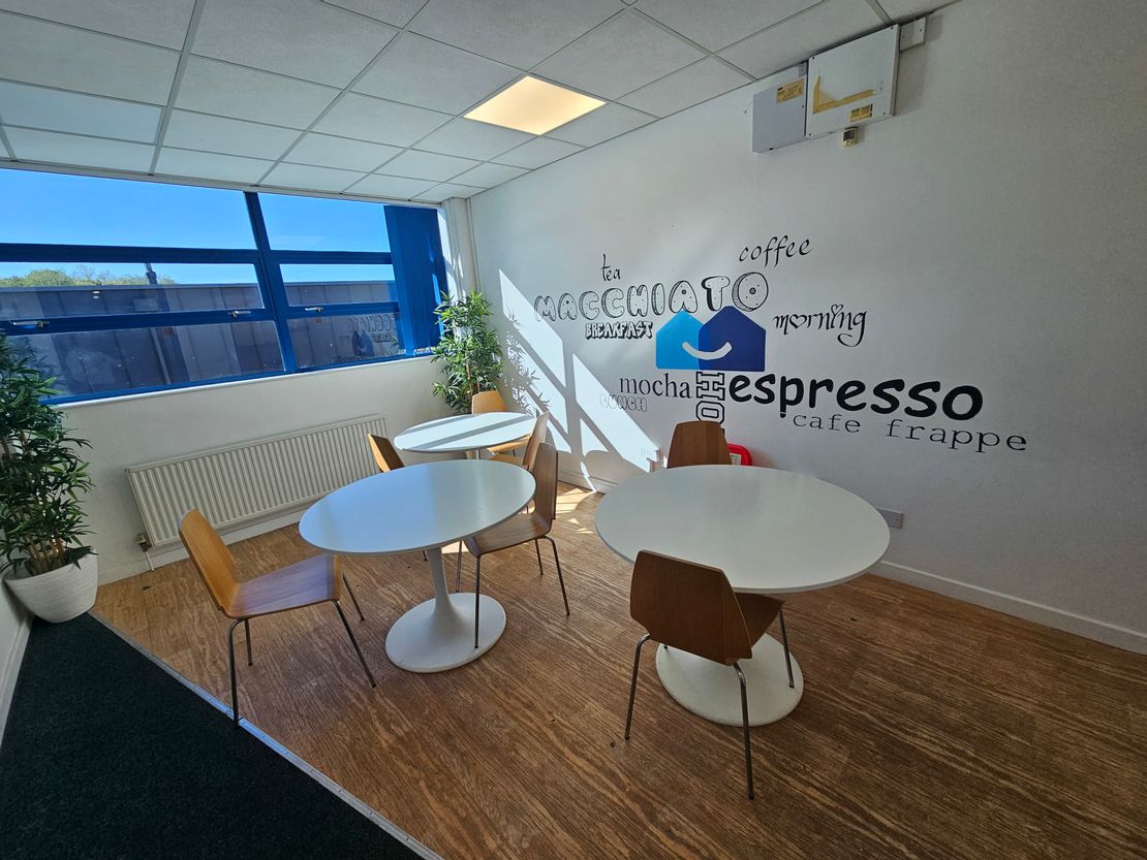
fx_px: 431
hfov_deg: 106.2
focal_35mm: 13
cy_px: 430
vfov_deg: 89.9
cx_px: 574
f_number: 2.2
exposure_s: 1/316
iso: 50
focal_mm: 2.2
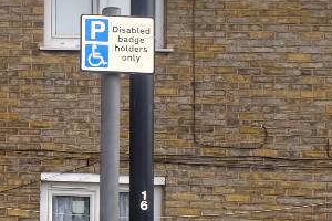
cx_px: -194
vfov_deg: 16.5
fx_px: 756
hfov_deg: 20.4
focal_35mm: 82
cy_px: 180
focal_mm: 16
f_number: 9
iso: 200
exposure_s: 1/150
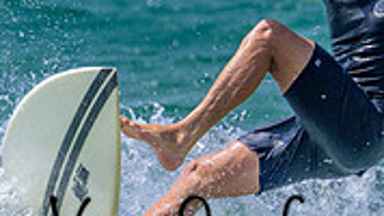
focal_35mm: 2505
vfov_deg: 0.5
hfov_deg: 0.9
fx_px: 25499
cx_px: 262
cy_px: 216
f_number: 11
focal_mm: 600
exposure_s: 1/2000
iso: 900
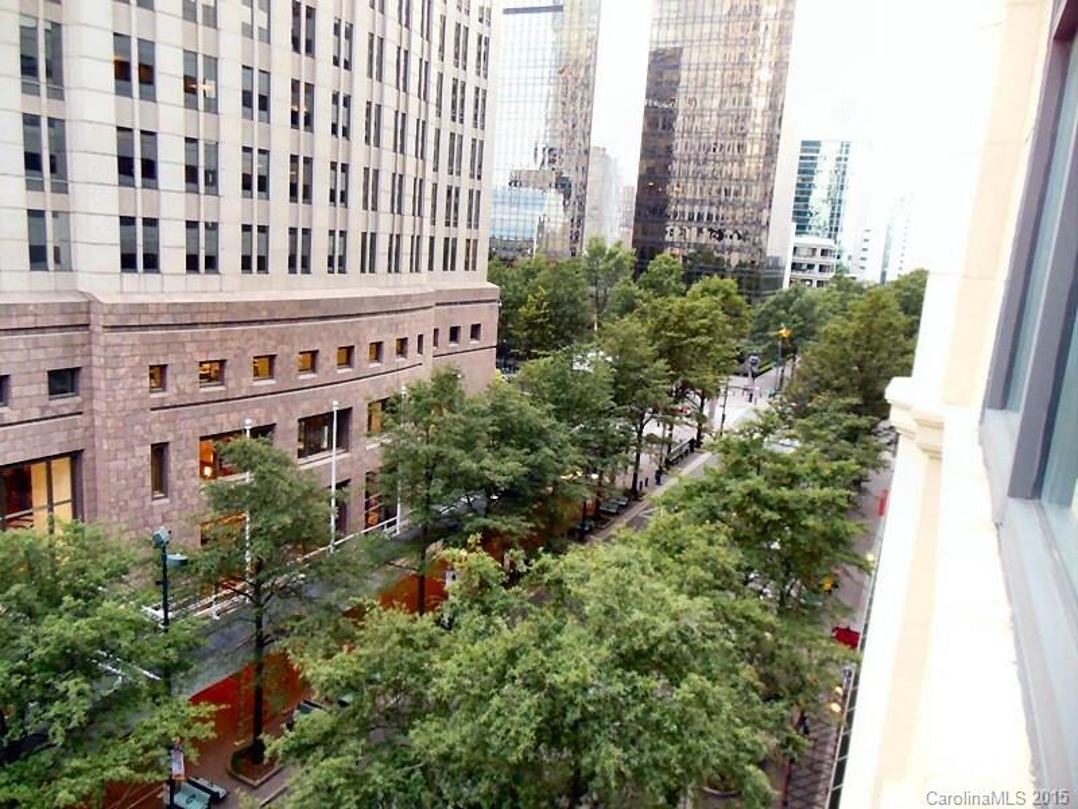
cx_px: 539
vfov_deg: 54.9
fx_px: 779
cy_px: 404
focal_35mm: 25
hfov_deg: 69.4
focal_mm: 4.5
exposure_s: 1/25
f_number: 3.2
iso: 400
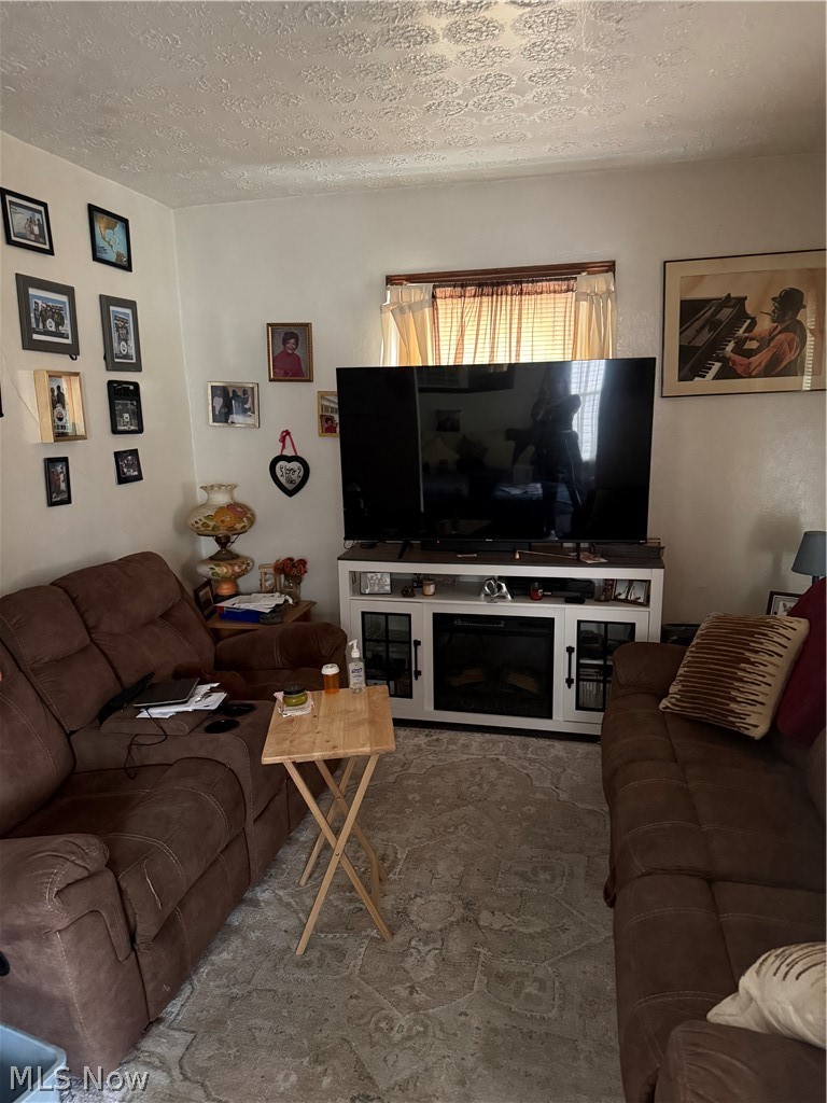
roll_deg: +1.0
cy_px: 552
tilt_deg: -12.5
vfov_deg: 71.6
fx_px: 765
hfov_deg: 56.8
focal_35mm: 24
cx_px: 414
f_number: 1.78
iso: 1000
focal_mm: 6.76
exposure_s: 1/31
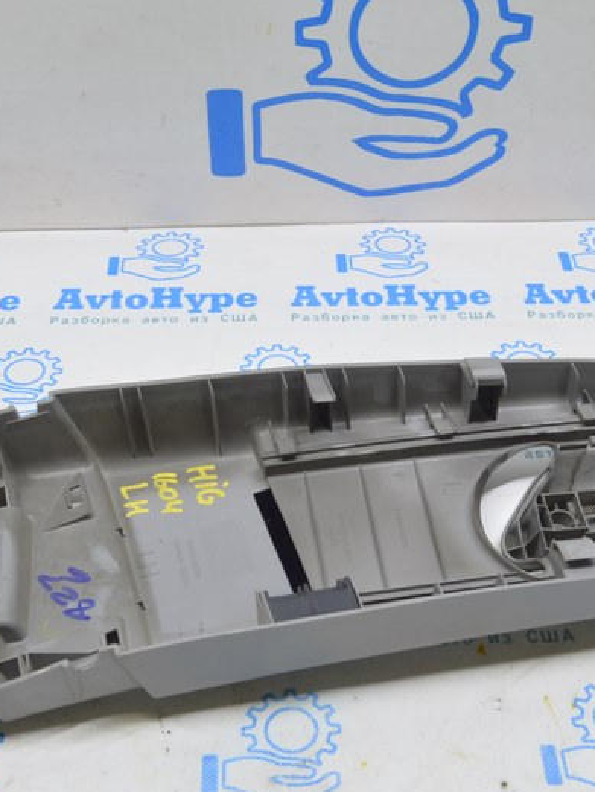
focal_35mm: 51
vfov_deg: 37.5
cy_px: 419
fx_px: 1168
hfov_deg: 28.6
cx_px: 318
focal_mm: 18
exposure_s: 1/20
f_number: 5.6
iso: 400
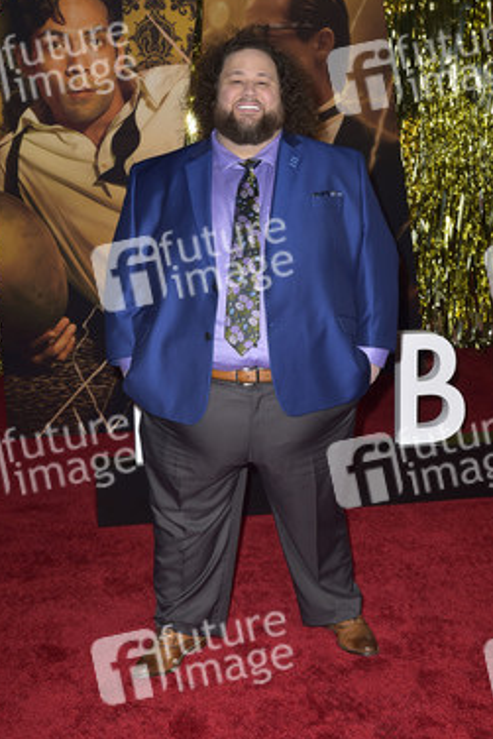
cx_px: 250
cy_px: 364
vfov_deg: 38.9
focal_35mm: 51
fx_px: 1047
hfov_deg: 26.5
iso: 640
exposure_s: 1/250
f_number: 6.3
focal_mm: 48
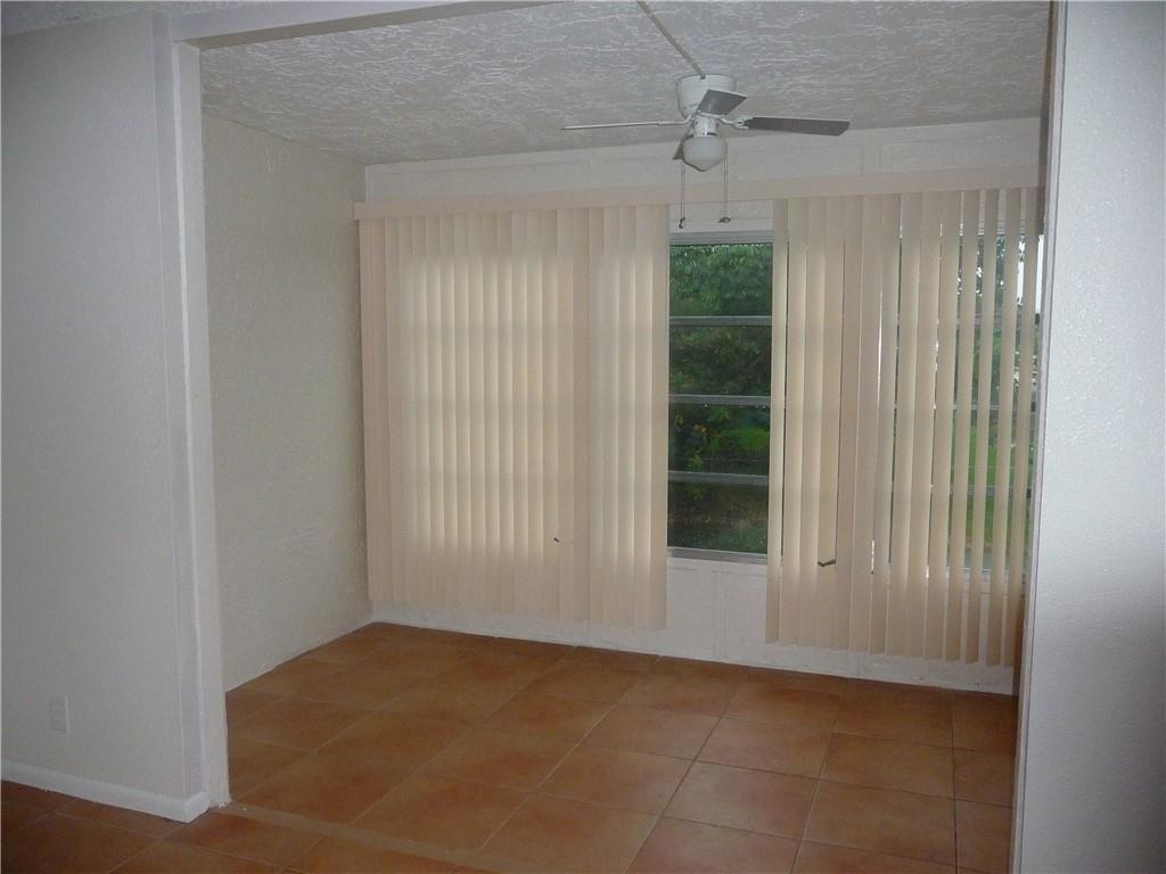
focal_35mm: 28
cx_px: 583
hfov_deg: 63.4
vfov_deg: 49.7
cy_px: 437
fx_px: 943
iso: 320
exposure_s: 1/30
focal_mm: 4.7
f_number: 3.3
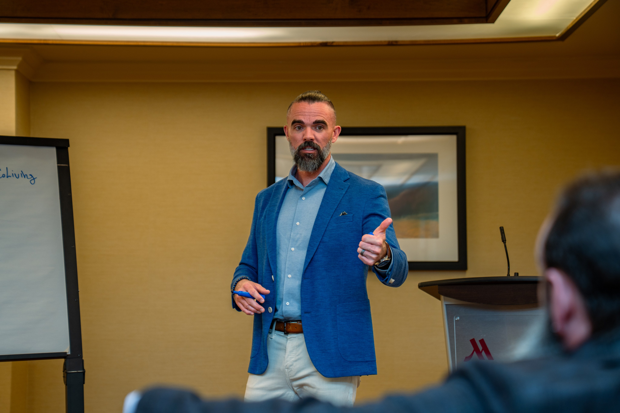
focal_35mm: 72
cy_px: 209
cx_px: 305
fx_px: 1232
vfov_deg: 19.0
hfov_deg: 28.3
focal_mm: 70
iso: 250
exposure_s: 1/160
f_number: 2.8
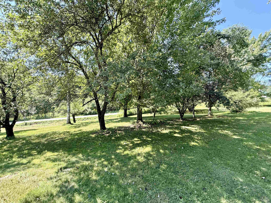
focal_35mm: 14
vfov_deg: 85.7
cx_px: 136
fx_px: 110
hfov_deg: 102.1
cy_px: 102
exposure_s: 1/184
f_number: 2.2
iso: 40
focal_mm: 2.22
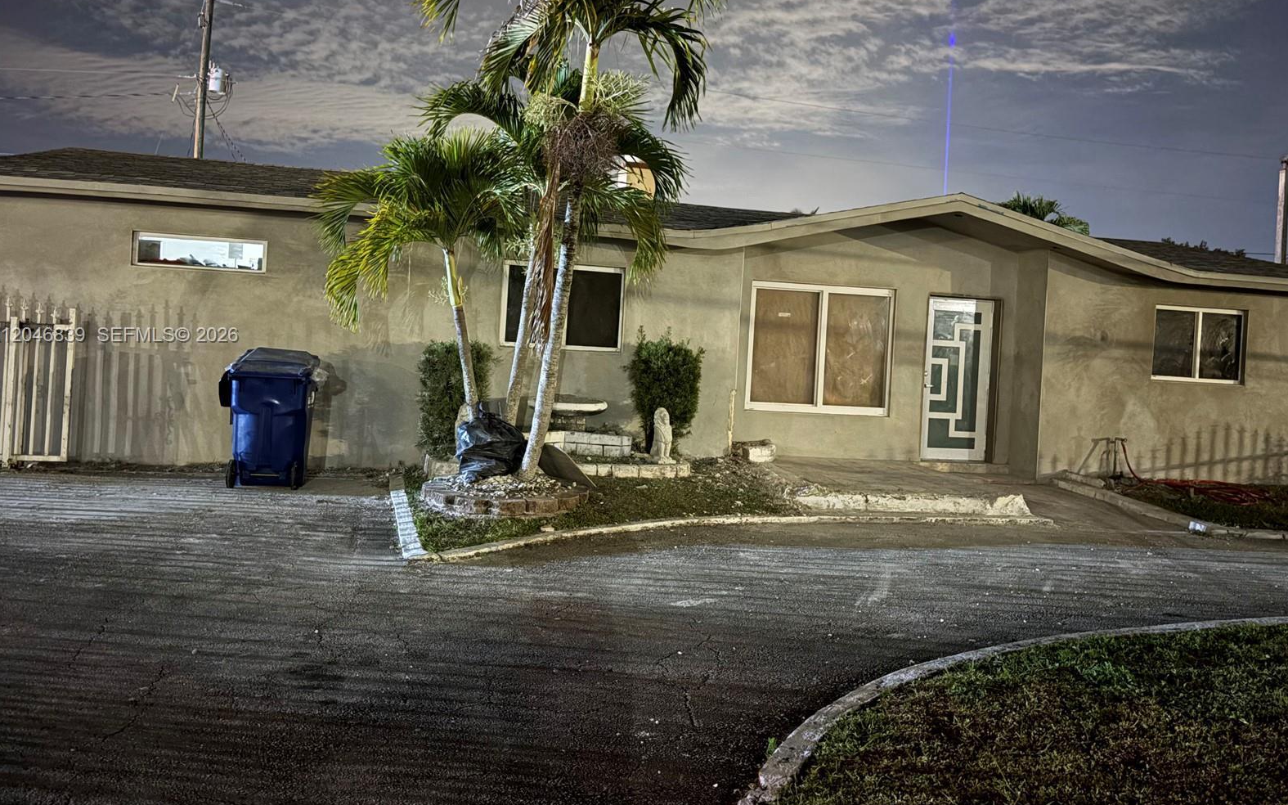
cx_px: 638
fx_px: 983
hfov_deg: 66.5
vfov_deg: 44.4
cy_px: 336
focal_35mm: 28
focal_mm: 5.96
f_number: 1.6
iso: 1250
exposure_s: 1/5
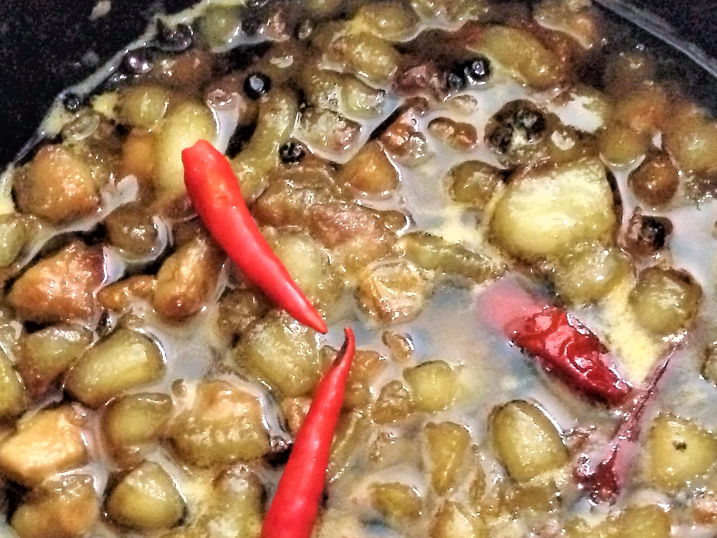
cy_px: 339
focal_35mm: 75
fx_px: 1553
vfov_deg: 19.6
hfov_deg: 26.0
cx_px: 417
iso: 640
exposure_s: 1/15
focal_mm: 4.12
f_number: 2.4
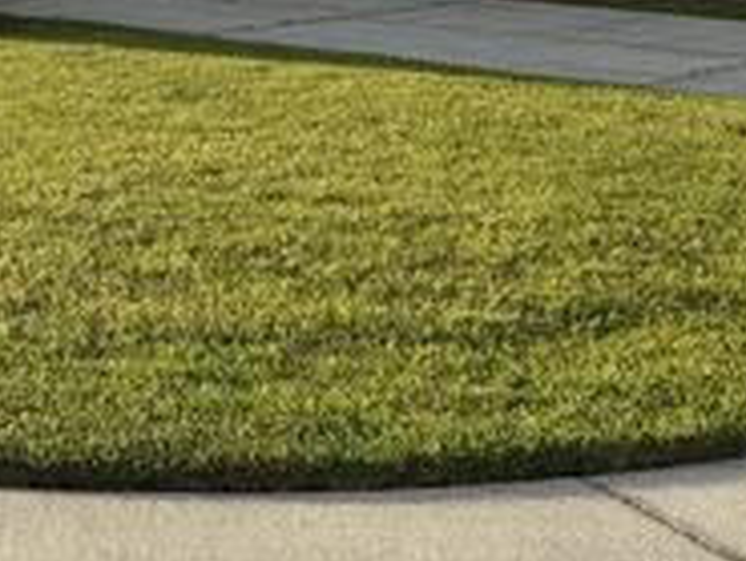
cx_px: -165
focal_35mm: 83
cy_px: -109
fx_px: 1790
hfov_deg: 21.7
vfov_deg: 17.0
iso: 80
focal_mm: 6.76
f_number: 1.78
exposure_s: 1/3759
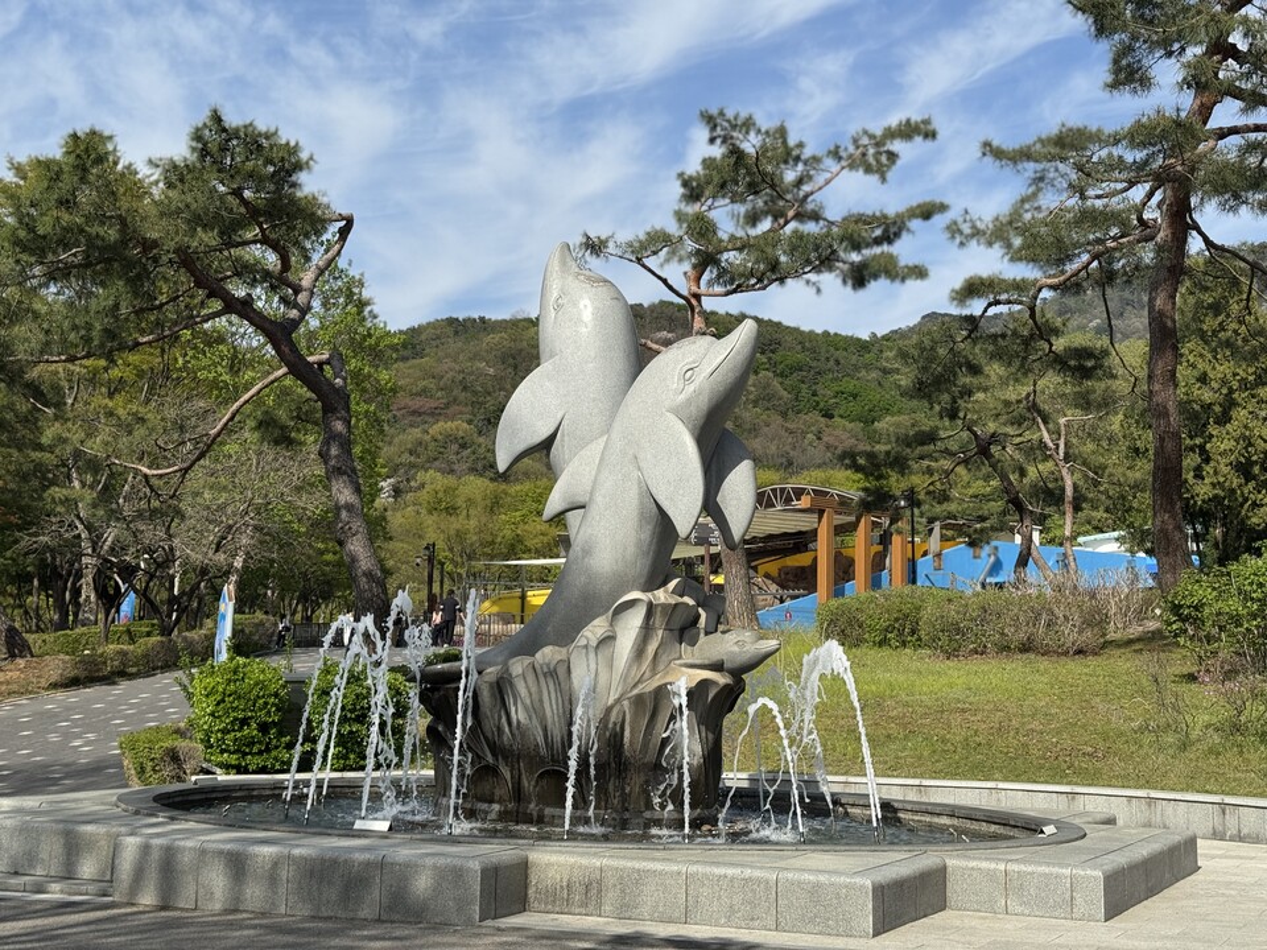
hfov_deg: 39.7
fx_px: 1757
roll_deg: -1.0
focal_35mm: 48
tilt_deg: +6.7
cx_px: 634
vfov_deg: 30.3
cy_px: 475
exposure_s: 1/4975
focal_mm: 6.76
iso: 64
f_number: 1.78
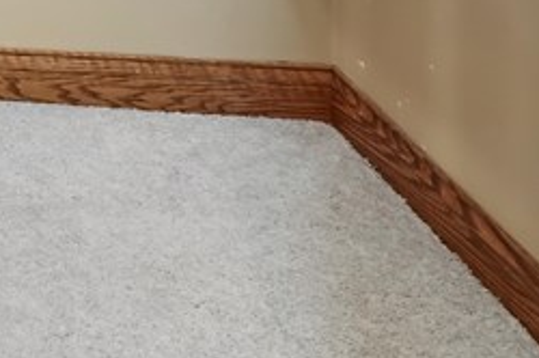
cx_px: -416
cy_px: -542
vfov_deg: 12.4
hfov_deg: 19.2
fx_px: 1226
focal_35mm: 82
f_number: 10
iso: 400
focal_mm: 16
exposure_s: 1/1.25
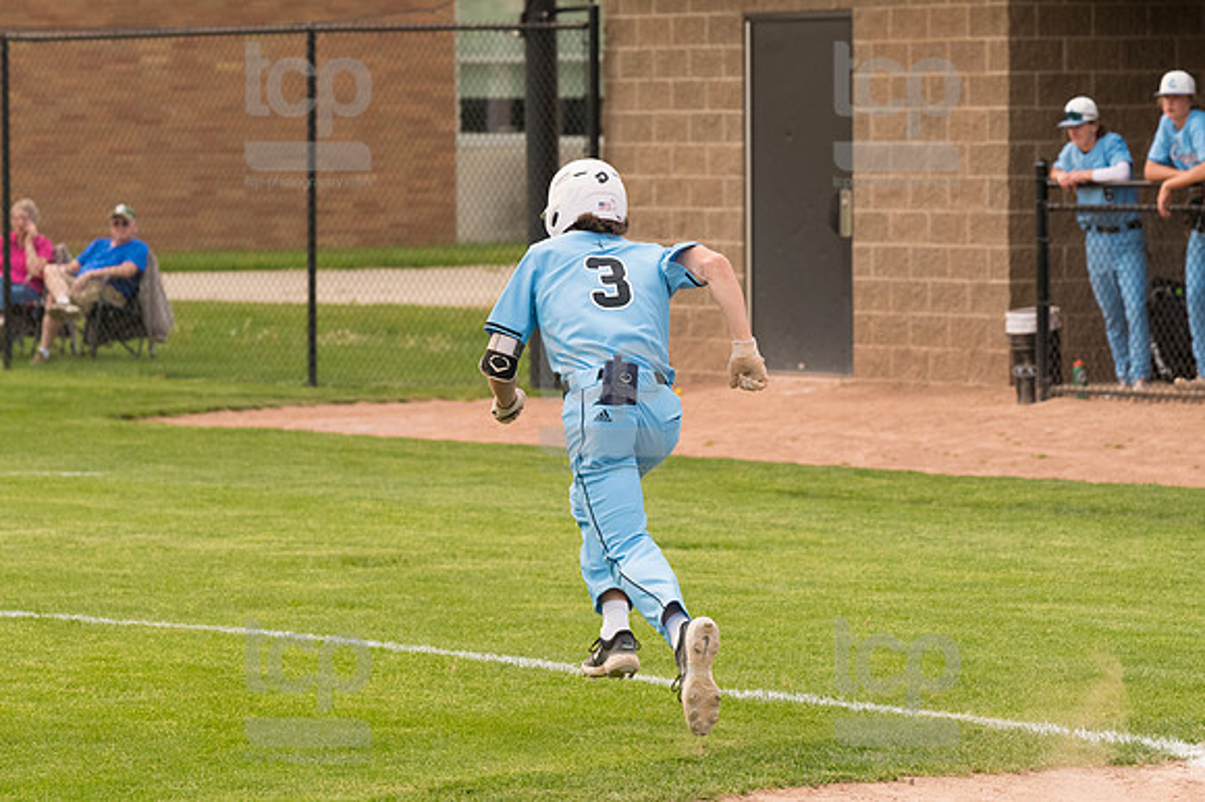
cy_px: 401
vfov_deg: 5.9
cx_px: 602
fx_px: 7761
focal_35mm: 232
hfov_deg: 8.9
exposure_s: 1/2000
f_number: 5.6
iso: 1000
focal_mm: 155
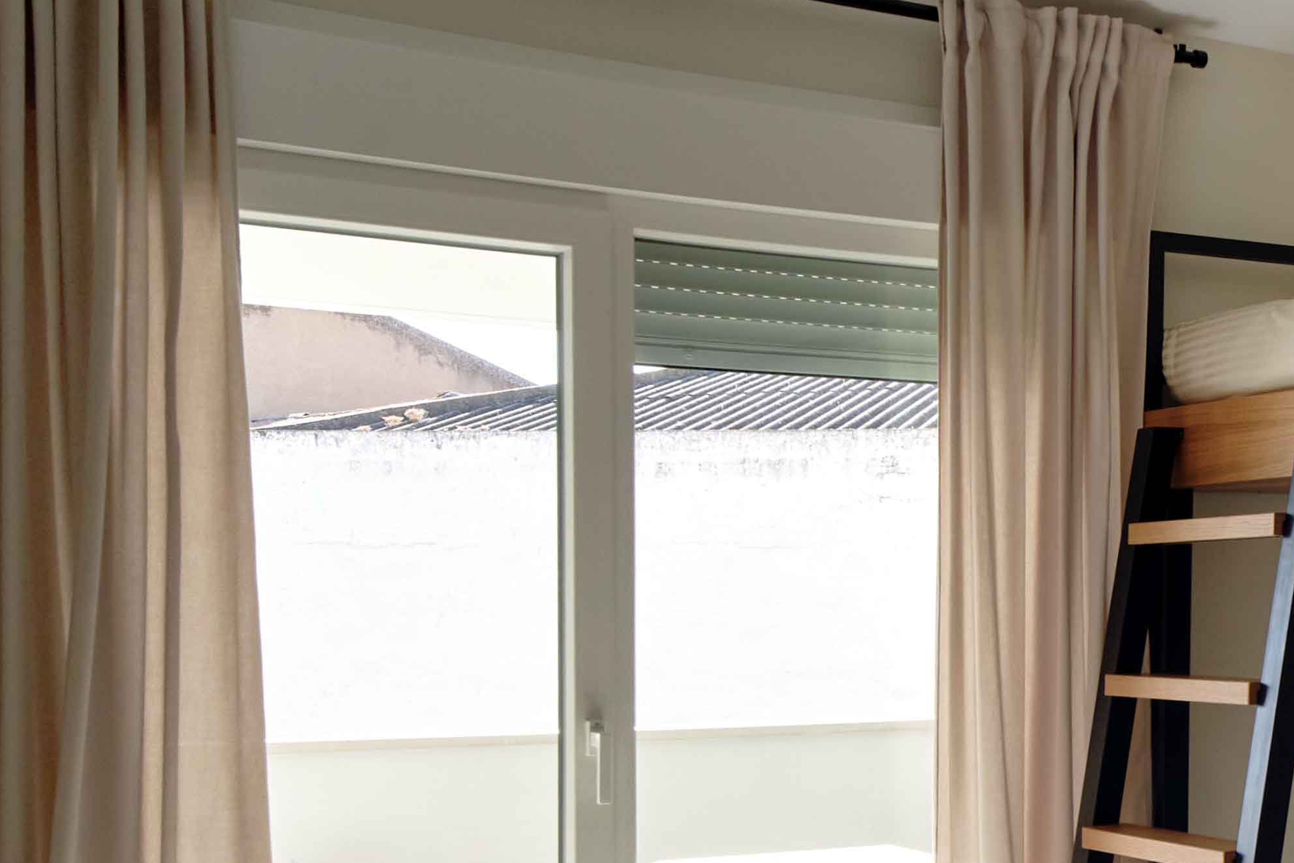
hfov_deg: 32.6
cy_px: 864
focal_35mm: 53
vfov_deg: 24.4
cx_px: 1449
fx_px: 1905
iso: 400
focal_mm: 18
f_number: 7.1
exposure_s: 1/640
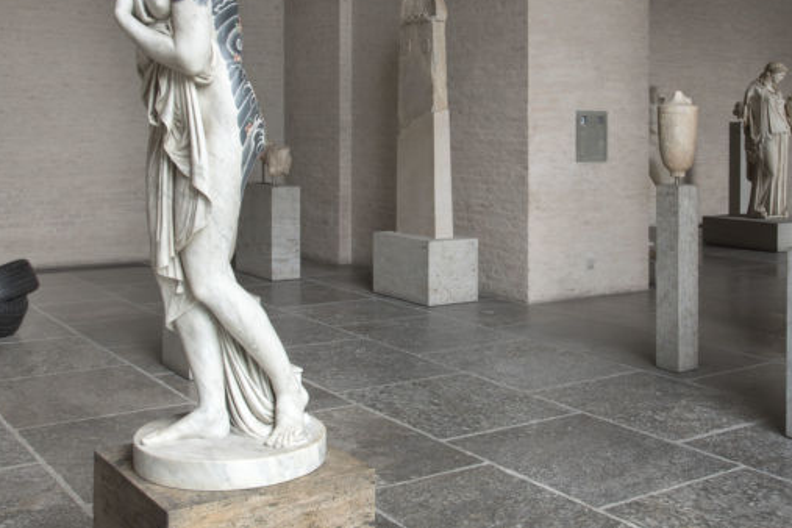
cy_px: 165
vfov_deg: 28.4
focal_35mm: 47
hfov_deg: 41.8
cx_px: 444
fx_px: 1034
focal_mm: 31
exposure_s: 1/5
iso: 200
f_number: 22
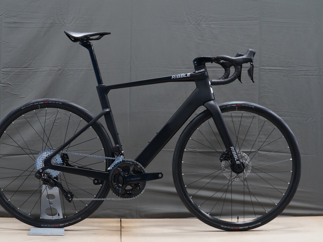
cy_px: 121
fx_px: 709
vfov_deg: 19.4
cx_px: 144
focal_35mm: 76
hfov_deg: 25.6
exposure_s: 1/160
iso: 2500
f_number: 5
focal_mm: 70
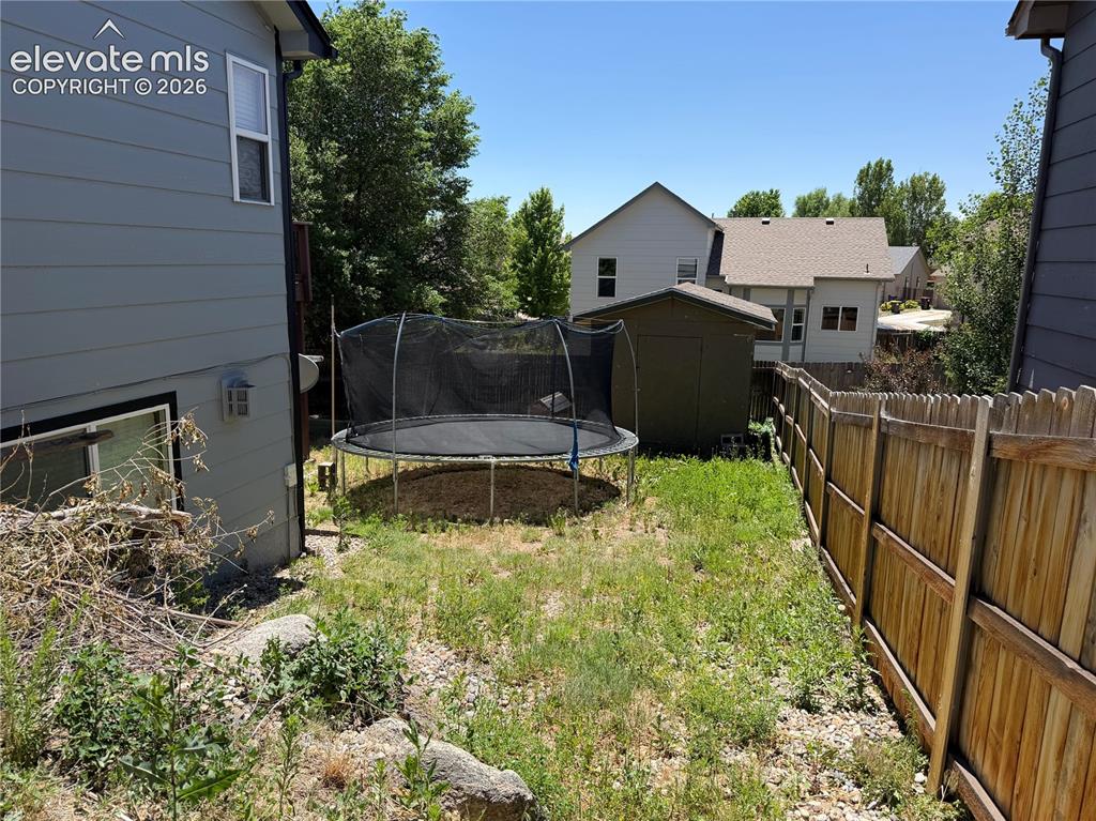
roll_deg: -1.3
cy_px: 410
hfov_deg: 71.6
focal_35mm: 24
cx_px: 548
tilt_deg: -10.0
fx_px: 760
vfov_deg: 56.8
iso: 80
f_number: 1.78
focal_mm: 6.76
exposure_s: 1/2611
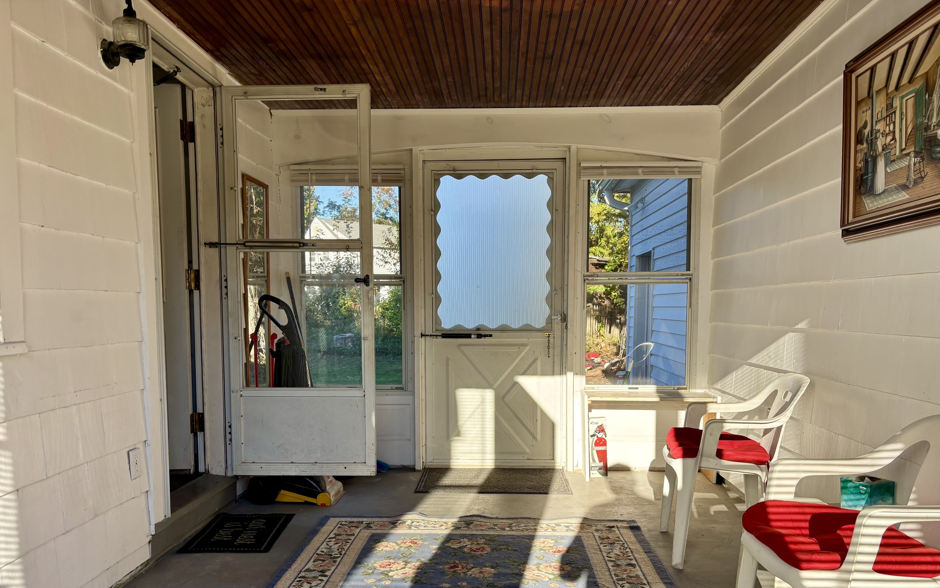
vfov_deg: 44.3
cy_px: 357
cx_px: 475
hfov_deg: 66.5
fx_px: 717
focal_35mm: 28
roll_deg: -0.8
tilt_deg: -4.5
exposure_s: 1/758
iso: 50
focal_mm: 5.96
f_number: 1.6
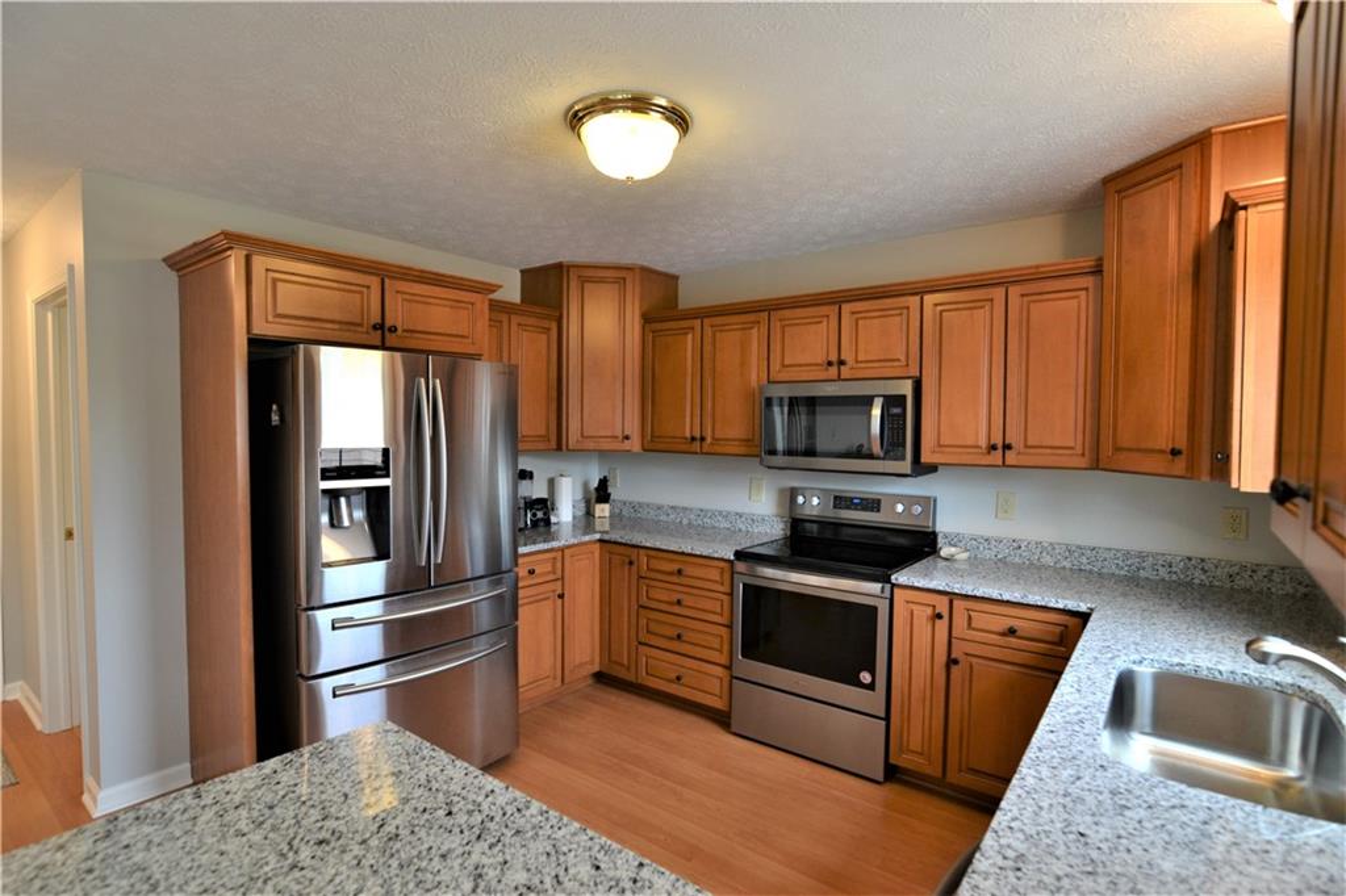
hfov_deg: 95.0
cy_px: 448
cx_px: 673
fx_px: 617
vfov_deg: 72.0
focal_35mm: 16
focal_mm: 11
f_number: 4
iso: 400
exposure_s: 1/60
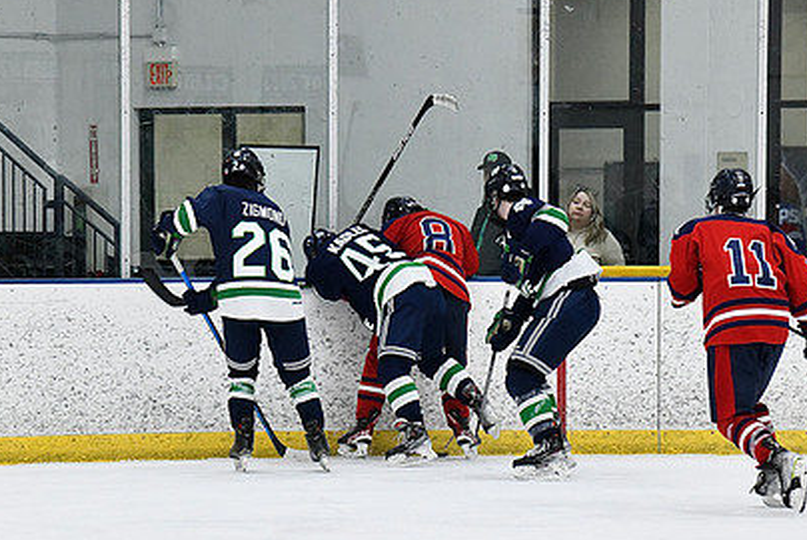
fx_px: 6438
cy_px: 343
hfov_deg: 7.2
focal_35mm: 287
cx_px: 328
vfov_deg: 4.8
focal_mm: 200
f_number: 5.6
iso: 12800
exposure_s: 1/1000
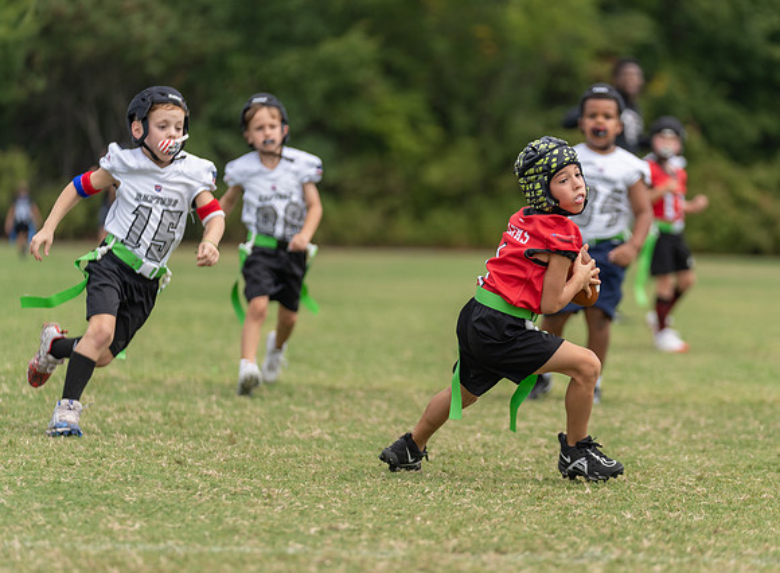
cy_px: 317
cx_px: 476
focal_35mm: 195
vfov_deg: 7.5
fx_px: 4357
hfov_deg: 10.2
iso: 100
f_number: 2.8
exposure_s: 1/1250
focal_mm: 158
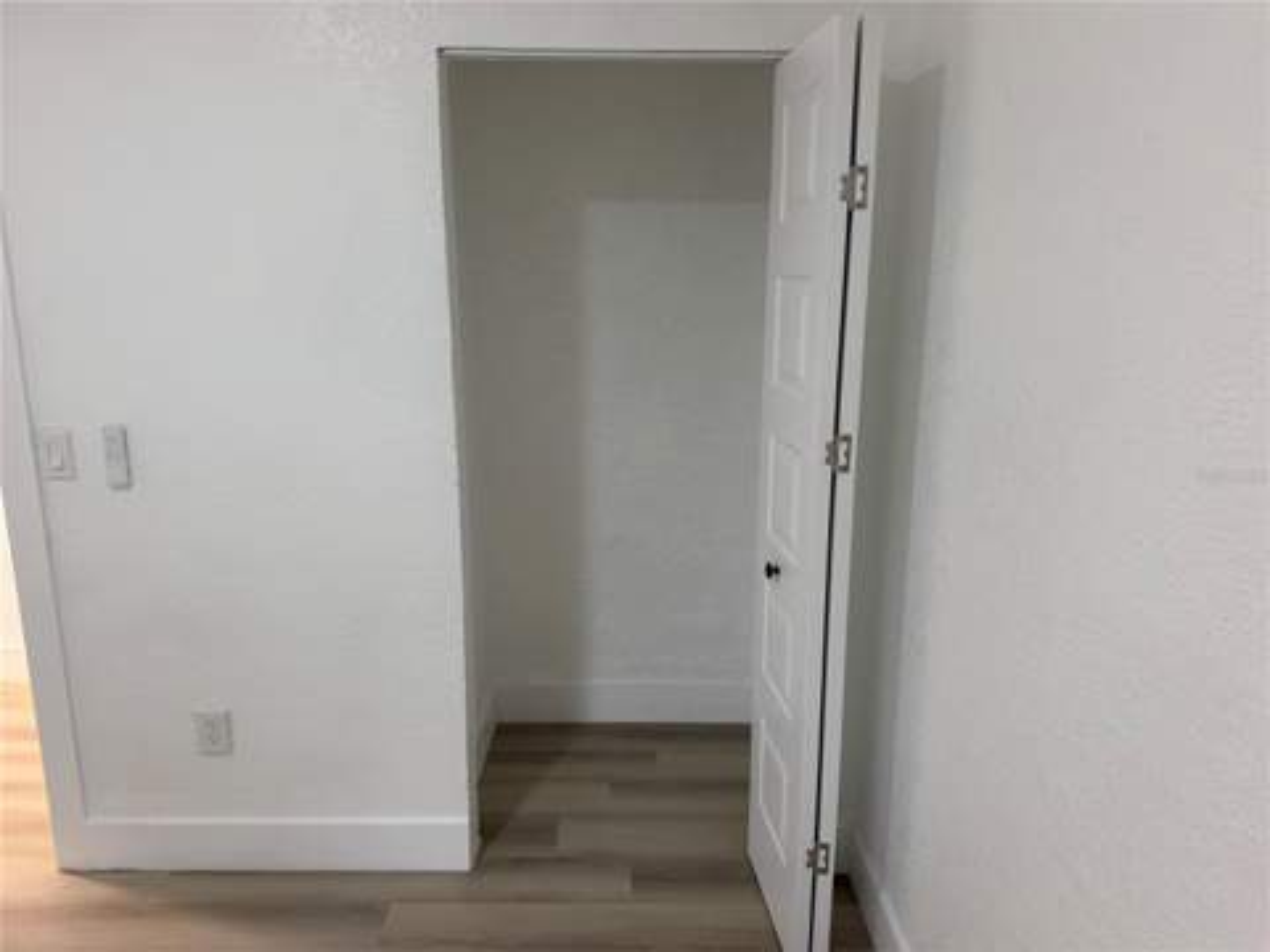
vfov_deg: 56.8
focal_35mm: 24
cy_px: 476
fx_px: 881
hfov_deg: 71.6
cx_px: 635
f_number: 1.78
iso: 125
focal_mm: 6.76
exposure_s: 1/60
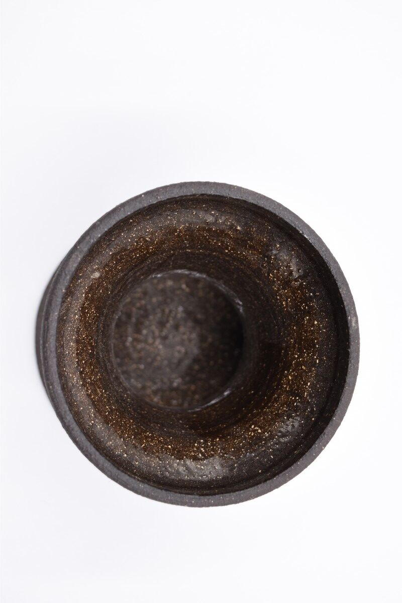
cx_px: 201
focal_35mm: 52
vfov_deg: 37.9
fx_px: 879
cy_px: 302
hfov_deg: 25.8
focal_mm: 35
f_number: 5.6
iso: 320
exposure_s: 1/125
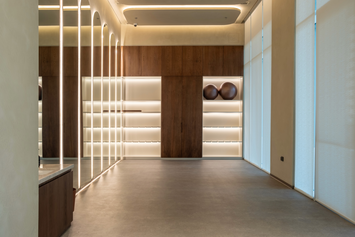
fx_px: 345
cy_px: 118
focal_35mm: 35
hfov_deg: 54.4
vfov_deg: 37.9
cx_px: 178
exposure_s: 1/30
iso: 125
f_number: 8
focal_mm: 23
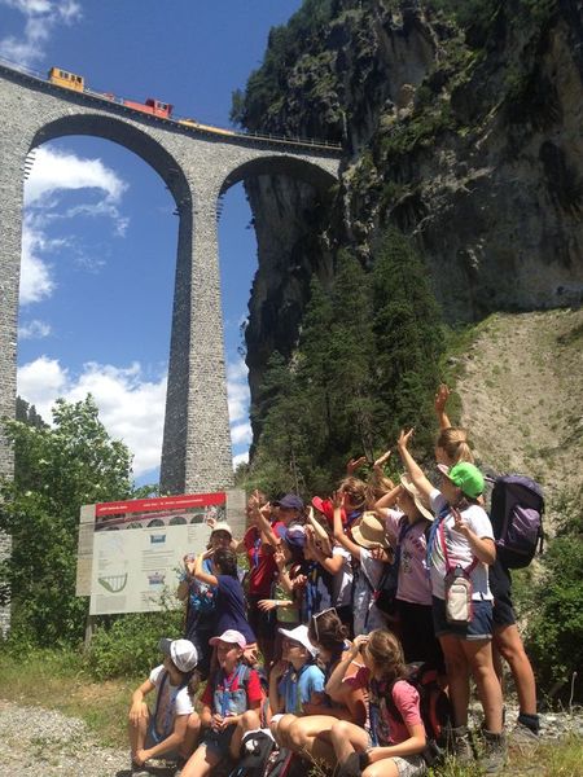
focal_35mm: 33
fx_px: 741
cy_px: 388
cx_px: 292
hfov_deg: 42.9
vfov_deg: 55.4
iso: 50
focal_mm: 4.12
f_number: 2.4
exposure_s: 1/1232
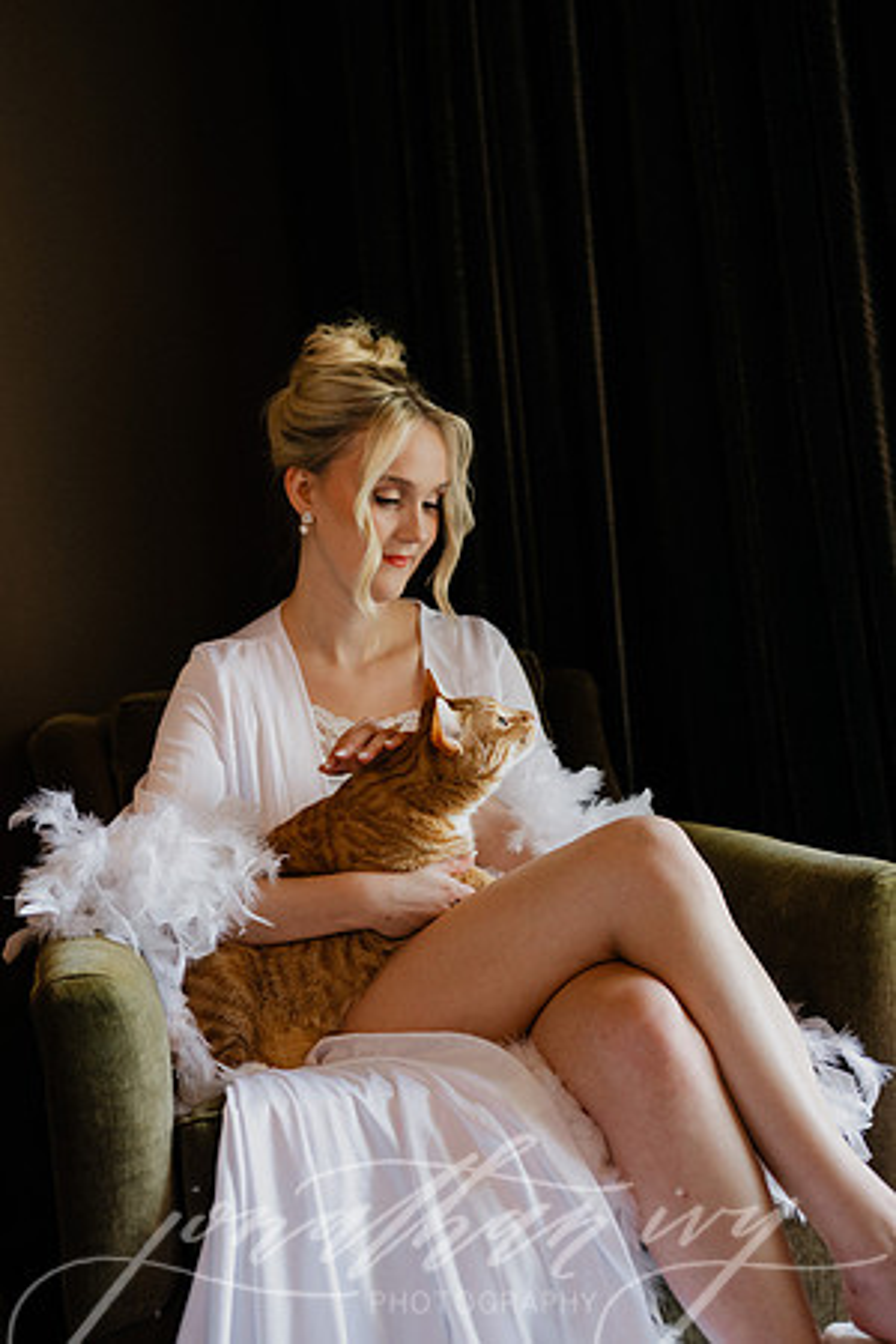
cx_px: 448
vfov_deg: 39.6
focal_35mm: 50
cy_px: 672
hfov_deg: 27.0
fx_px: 1867
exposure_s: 1/200
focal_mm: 50
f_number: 2.8
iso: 800
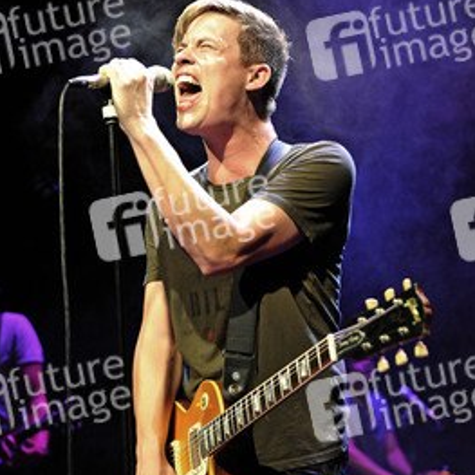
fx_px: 1164
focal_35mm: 75
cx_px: 236
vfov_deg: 23.0
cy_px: 309
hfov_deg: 23.1
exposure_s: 1/200
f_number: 3.5
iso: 1600
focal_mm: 58
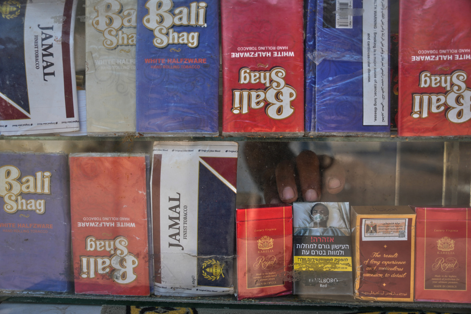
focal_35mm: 32
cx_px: 236
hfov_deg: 58.4
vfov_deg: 40.9
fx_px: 421
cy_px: 157
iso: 100
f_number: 2.8
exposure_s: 1/1000
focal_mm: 32.2
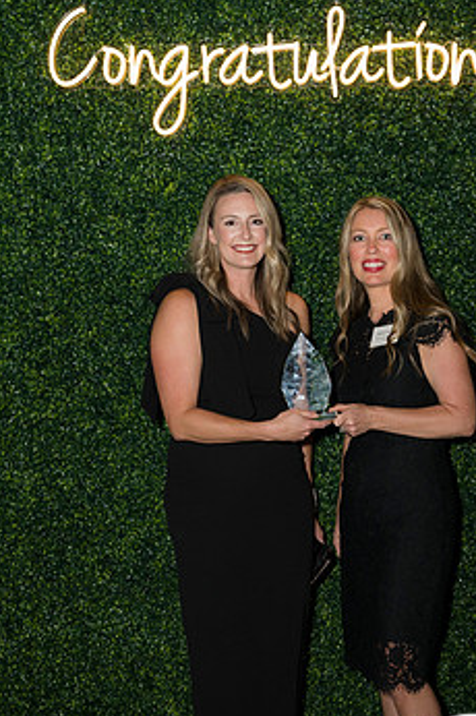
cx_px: 298
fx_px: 1113
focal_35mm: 56
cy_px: 451
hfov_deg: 24.1
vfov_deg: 35.5
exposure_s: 1/160
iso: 800
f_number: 5
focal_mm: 43
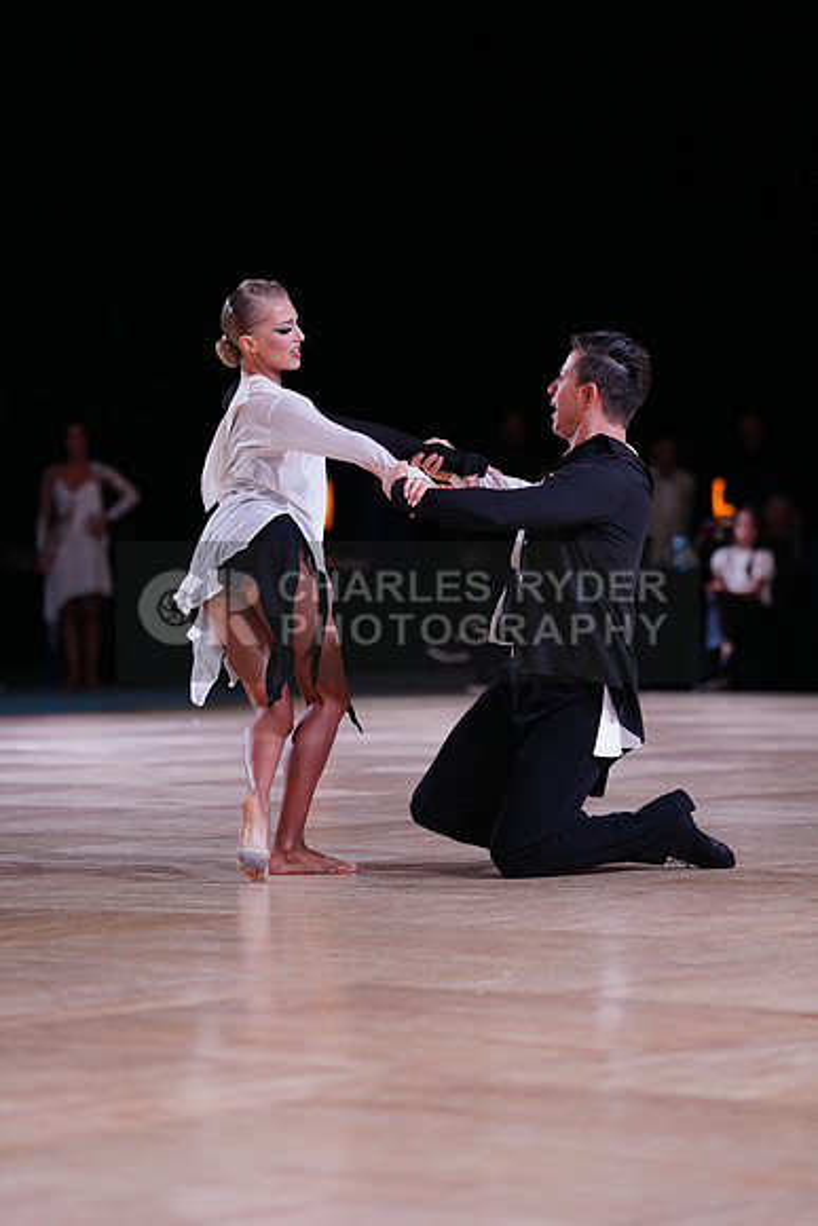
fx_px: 4905
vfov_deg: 14.2
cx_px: 409
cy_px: 613
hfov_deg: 9.5
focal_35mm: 144
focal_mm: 144
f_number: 2.8
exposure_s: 1/500
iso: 1250
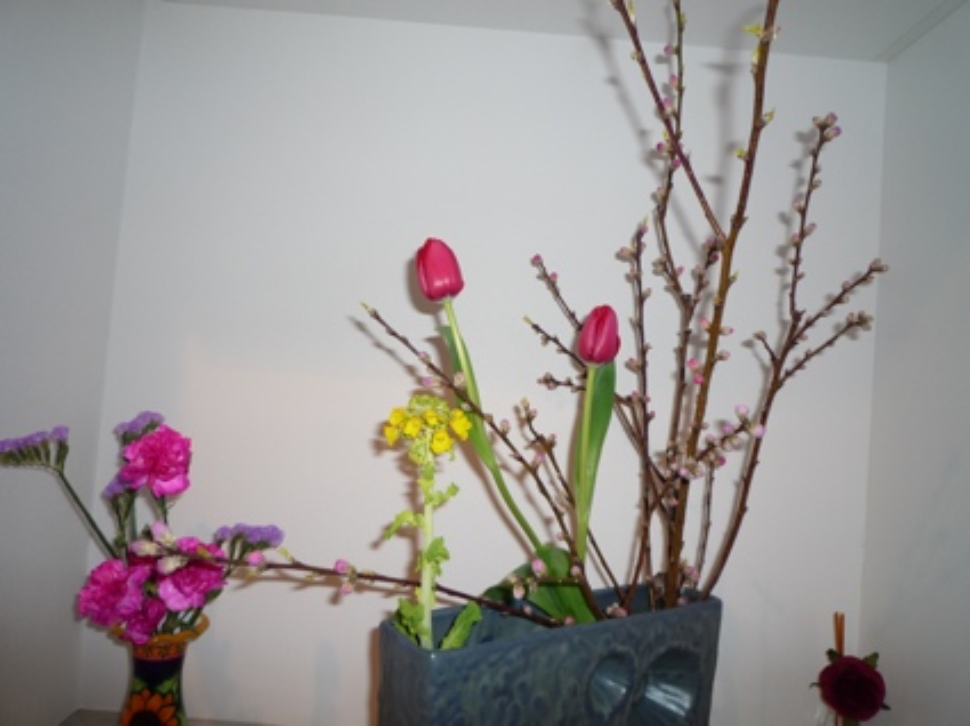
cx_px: 485
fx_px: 700
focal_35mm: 25
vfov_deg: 54.8
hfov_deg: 69.4
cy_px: 363
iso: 100
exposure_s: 1/30
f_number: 2.8
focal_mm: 4.4
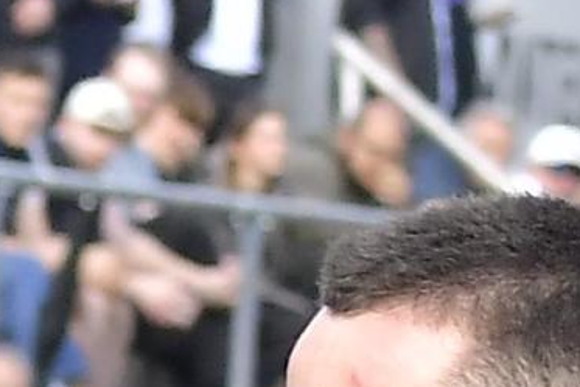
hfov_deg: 3.3
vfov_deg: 2.2
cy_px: 608
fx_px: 9944
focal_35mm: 617
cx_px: -457
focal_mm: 80
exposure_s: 1/1250
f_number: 7.1
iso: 800
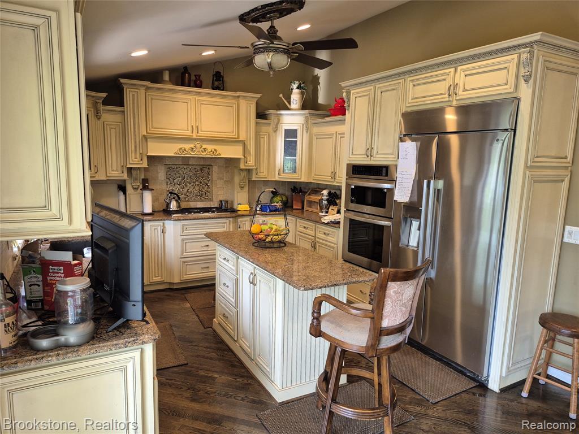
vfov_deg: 58.9
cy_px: 217
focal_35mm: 23
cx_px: 290
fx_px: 385
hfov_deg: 73.9
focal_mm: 5.4
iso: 320
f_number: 1.8
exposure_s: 1/120
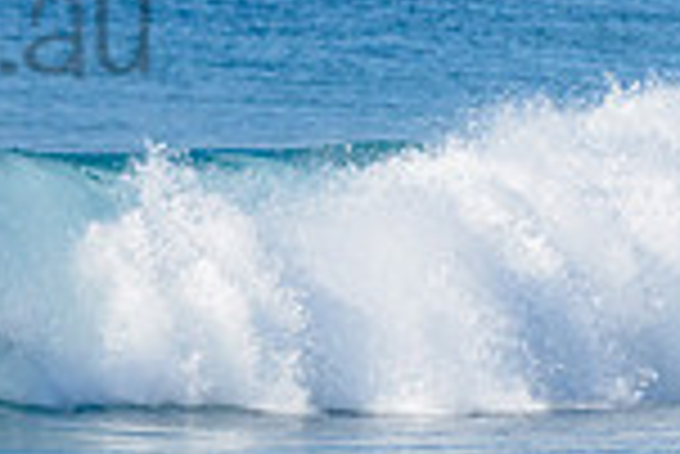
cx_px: -324
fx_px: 36339
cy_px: -29
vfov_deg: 0.7
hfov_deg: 1.1
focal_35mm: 1922
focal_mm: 500
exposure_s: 1/2000
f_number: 5.6
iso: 160
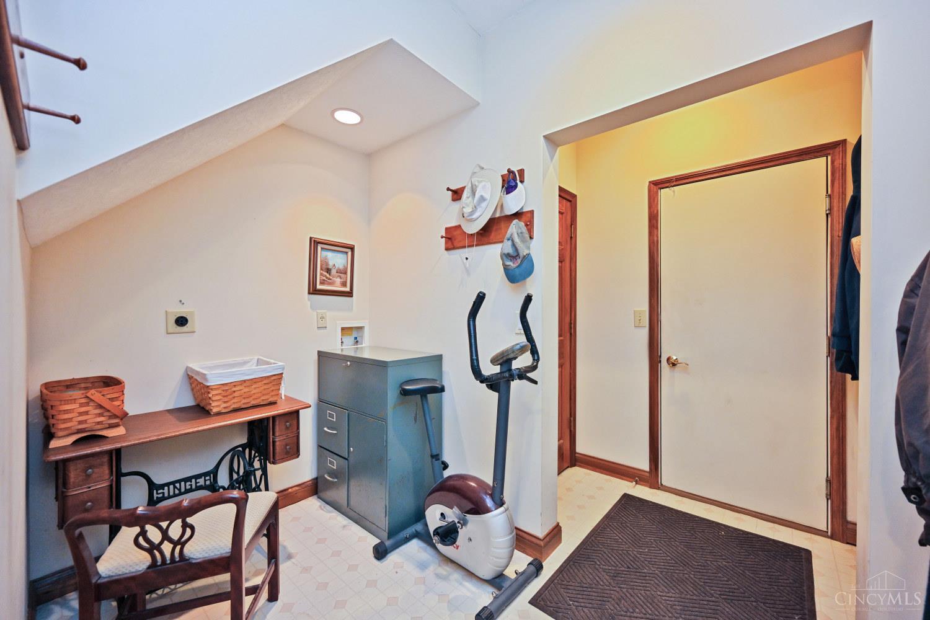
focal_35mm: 14
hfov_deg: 104.3
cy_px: 310
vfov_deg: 81.2
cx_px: 465
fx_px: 362
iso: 900
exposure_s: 1/60
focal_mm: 14
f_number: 4
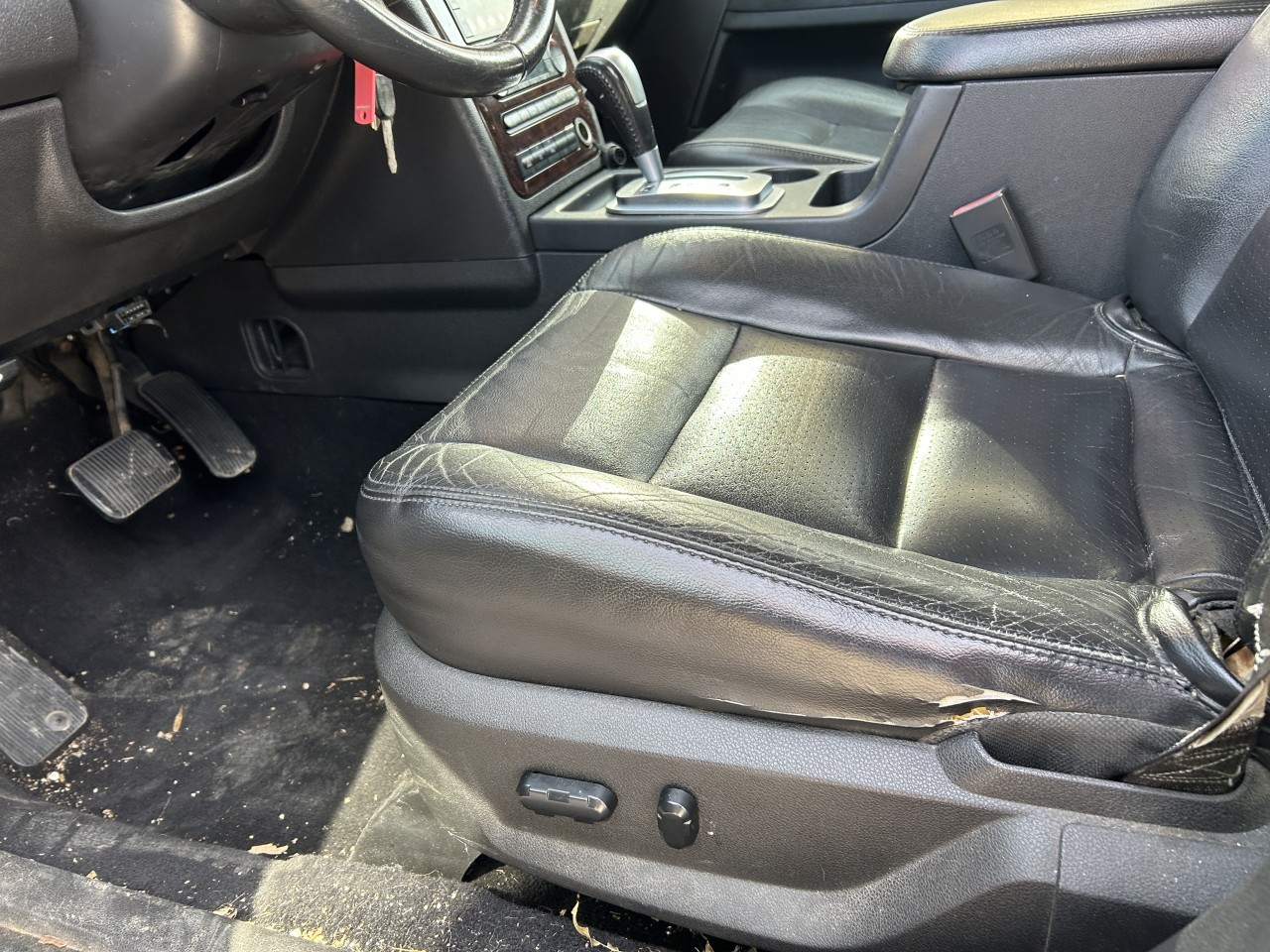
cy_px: 476
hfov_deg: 67.3
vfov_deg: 53.1
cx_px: 635
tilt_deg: -25.5
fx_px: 954
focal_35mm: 26
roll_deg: +5.2
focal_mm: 5.7
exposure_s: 1/121
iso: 100
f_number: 1.5
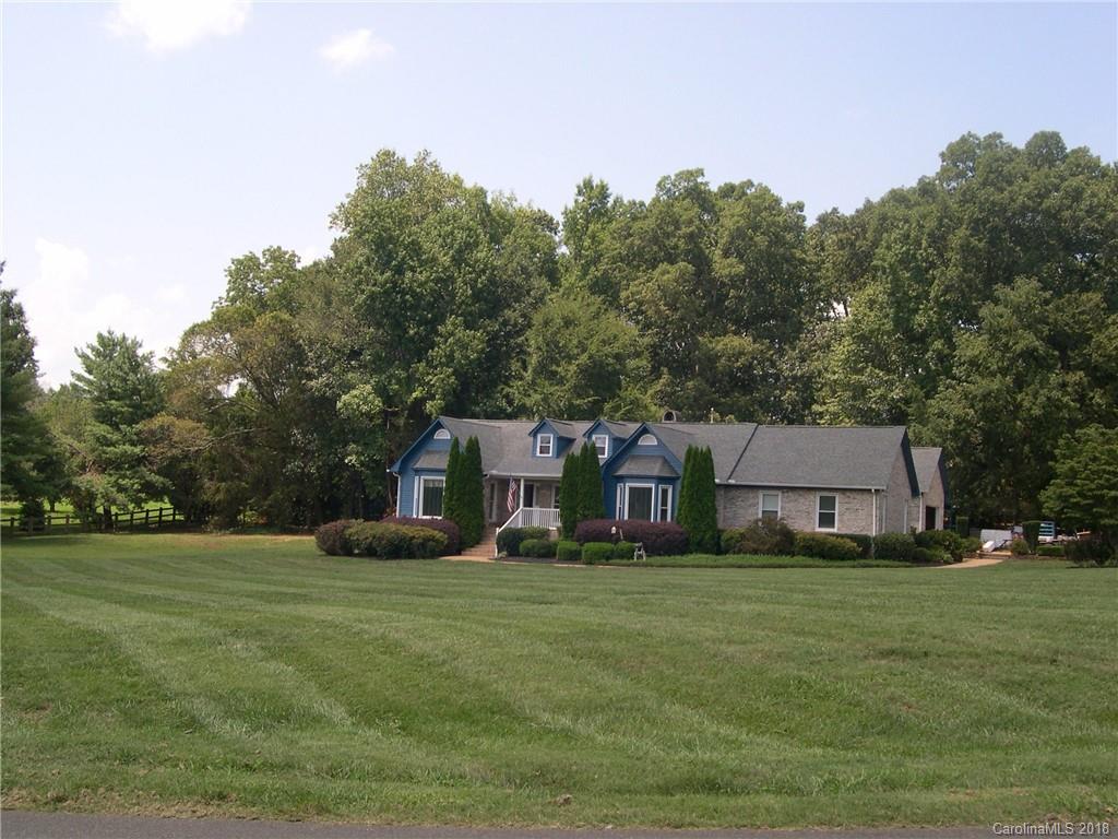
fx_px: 1227
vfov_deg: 37.7
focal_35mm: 38
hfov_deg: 49.0
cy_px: 420
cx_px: 559
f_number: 7.6
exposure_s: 1/98
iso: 100
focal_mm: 8
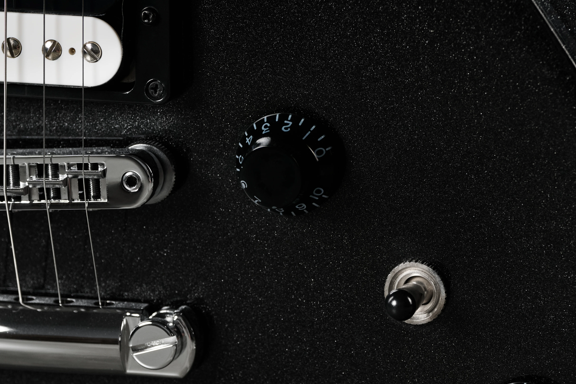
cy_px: 256
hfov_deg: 4.3
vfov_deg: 2.8
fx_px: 7759
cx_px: 417
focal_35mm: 485
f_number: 7.1
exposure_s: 1/200
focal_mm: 270
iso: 400
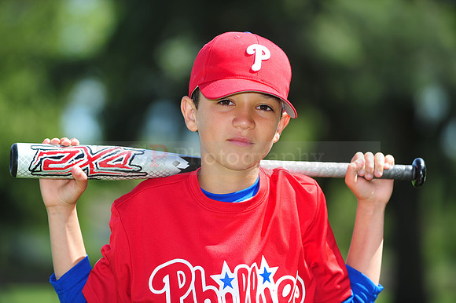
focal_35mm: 200
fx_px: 2532
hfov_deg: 10.3
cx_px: 228
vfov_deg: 6.9
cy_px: 152
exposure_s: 1/800
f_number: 4.5
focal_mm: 200
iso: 200
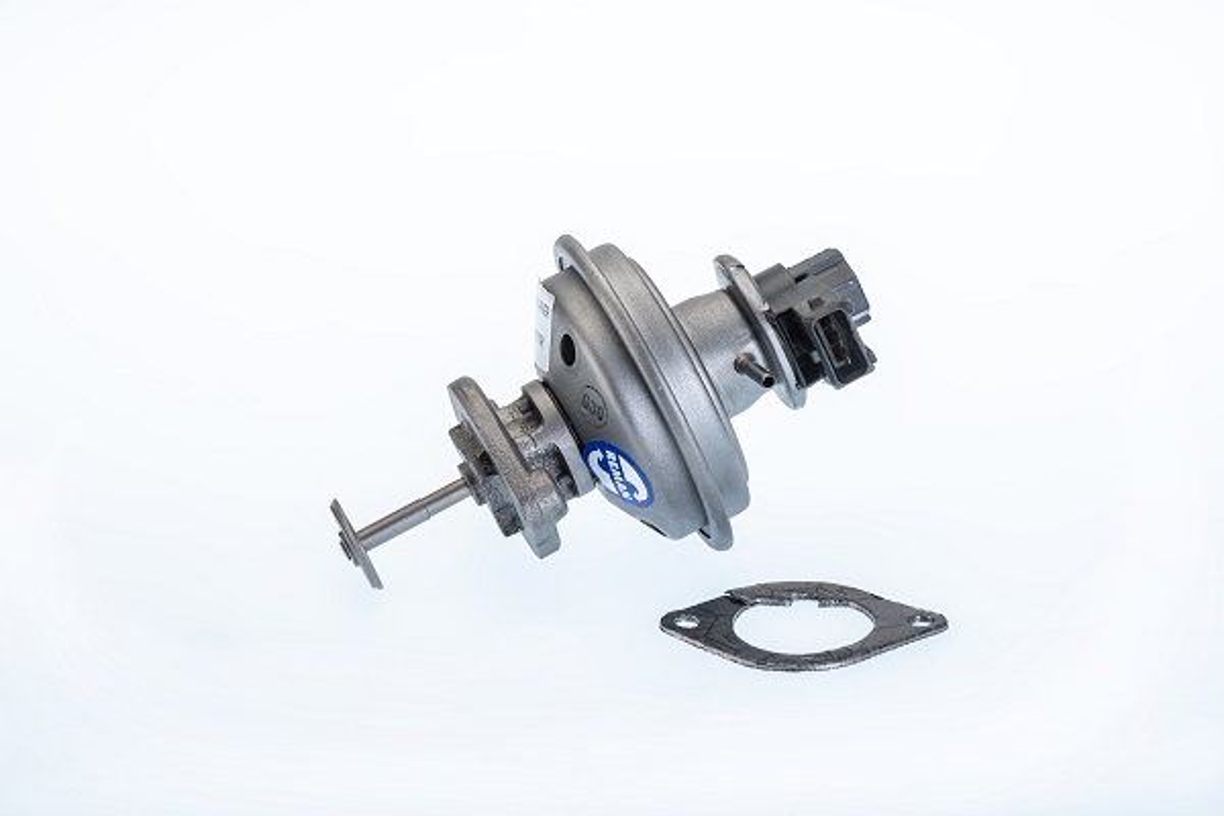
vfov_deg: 13.0
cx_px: 612
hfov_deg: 19.5
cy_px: 408
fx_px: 3570
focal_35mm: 105
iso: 100
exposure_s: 1/200
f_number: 16
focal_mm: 105
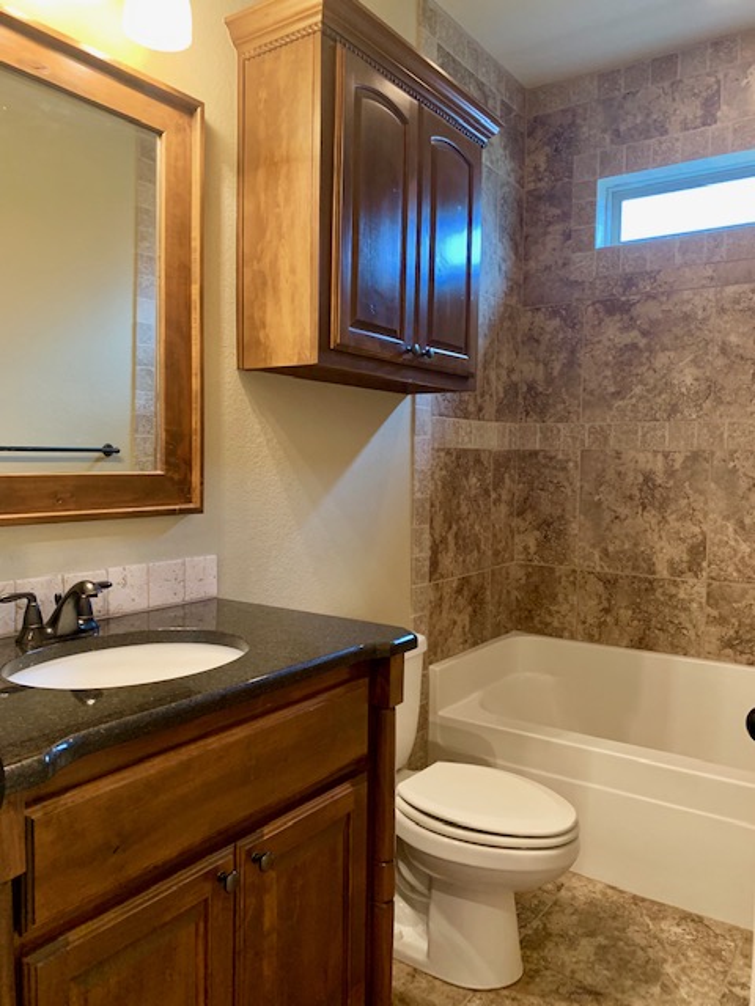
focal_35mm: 26
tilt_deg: -1.8
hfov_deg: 53.1
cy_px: 503
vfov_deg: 67.3
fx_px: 756
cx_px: 378
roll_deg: -0.7
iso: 320
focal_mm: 4.25
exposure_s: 1/40
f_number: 1.8
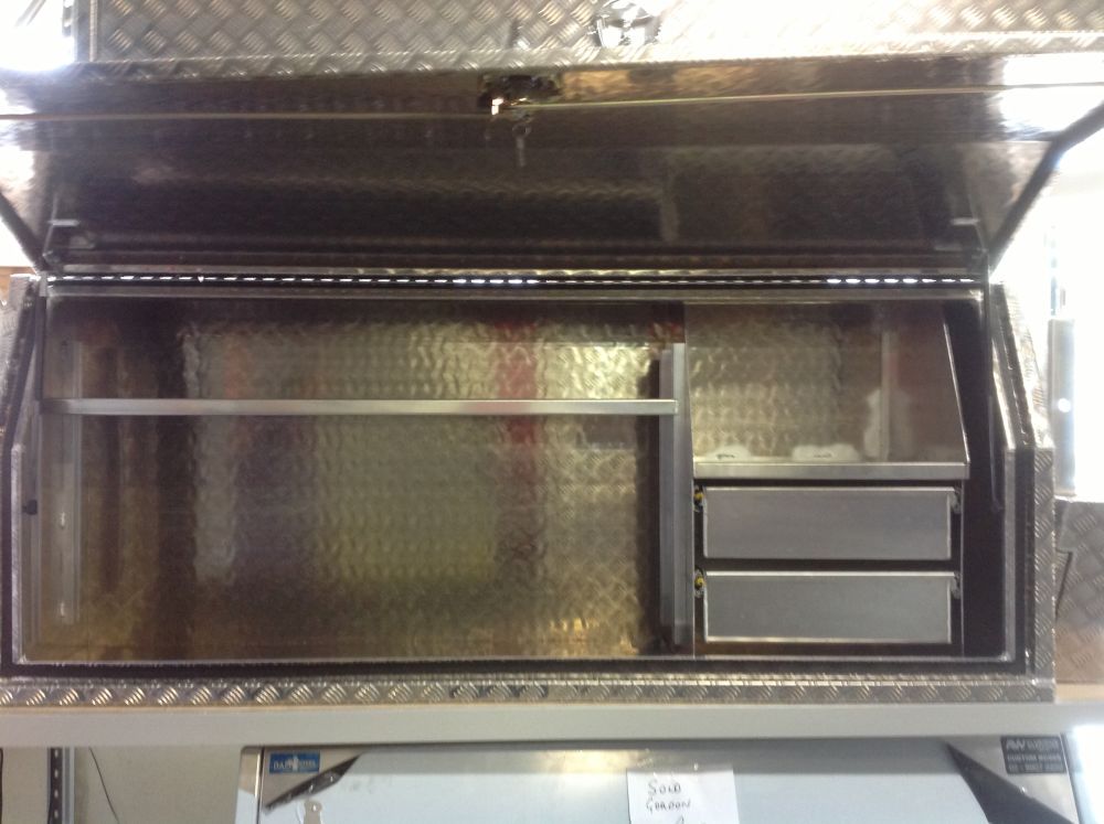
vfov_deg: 40.6
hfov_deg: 52.7
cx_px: 552
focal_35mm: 35
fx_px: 1115
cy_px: 412
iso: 160
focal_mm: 4.28
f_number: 2.4
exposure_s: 1/17
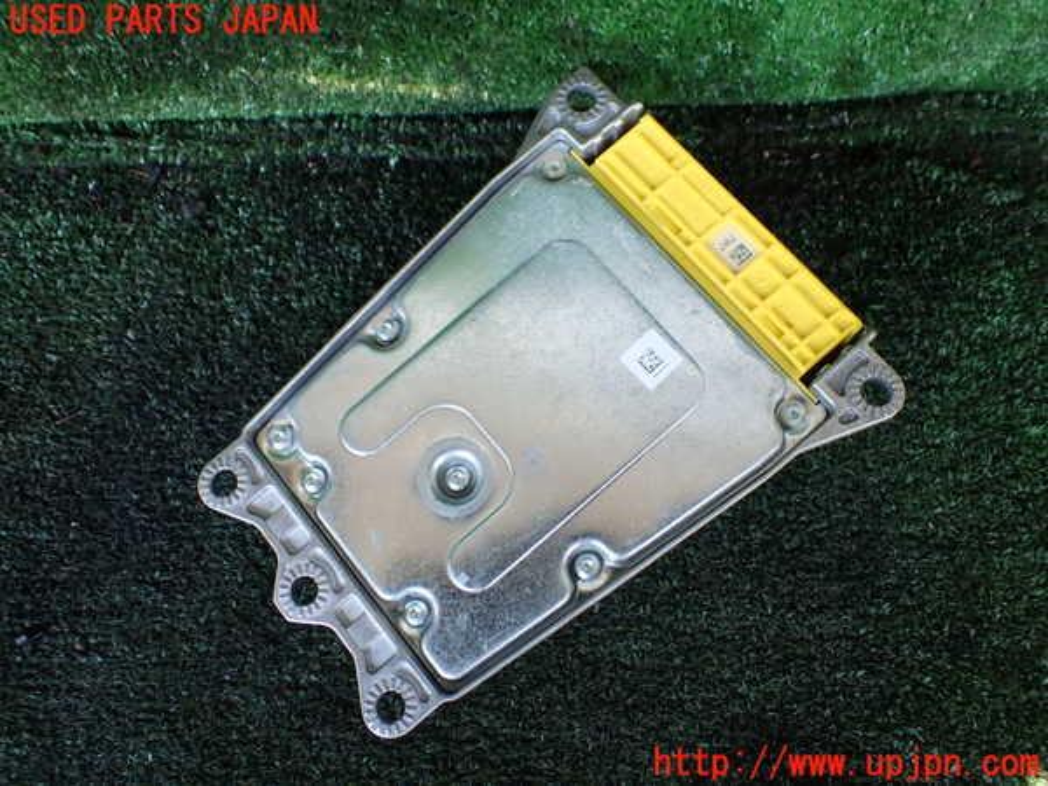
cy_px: 393
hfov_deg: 60.0
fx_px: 908
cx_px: 524
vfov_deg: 46.8
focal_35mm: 30
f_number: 2.3
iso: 160
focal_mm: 5.4
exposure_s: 1/125
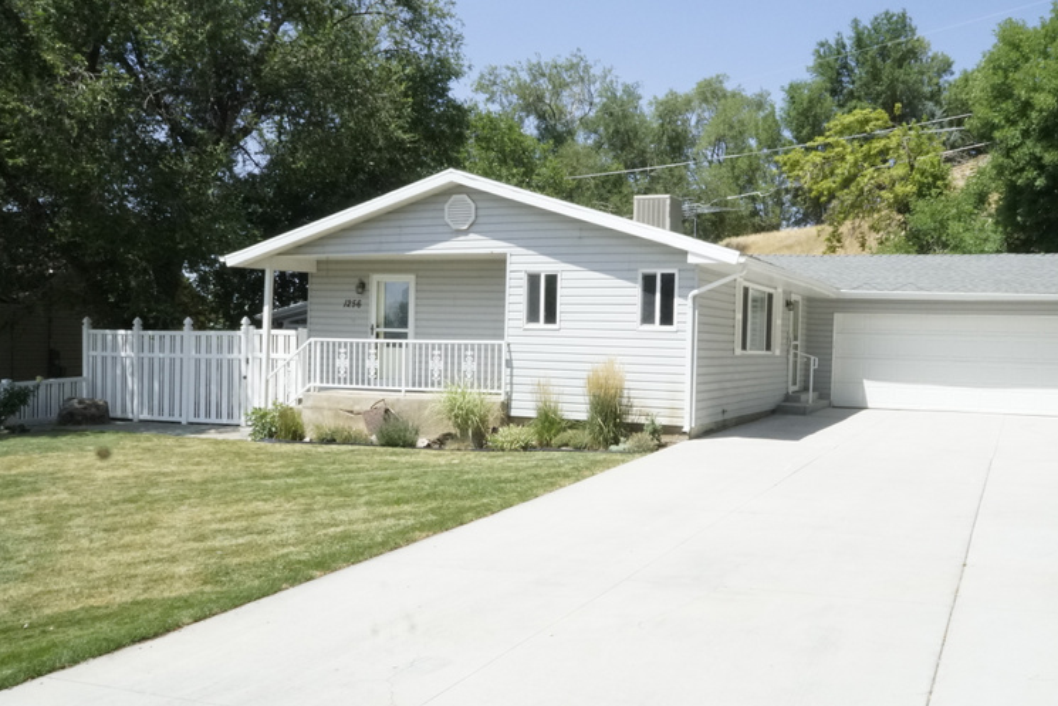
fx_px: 970
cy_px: 371
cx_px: 625
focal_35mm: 33
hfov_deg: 56.9
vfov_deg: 40.0
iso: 2000
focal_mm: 16
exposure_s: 1/400
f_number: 22
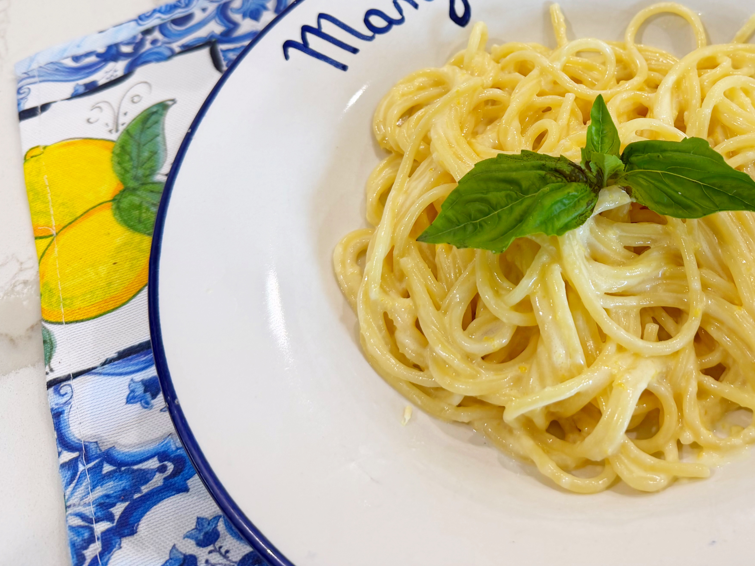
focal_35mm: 39
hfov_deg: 46.3
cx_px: 559
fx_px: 851
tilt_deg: -53.1
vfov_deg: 35.6
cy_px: 109
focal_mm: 6.76
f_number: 1.78
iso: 100
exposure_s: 1/120
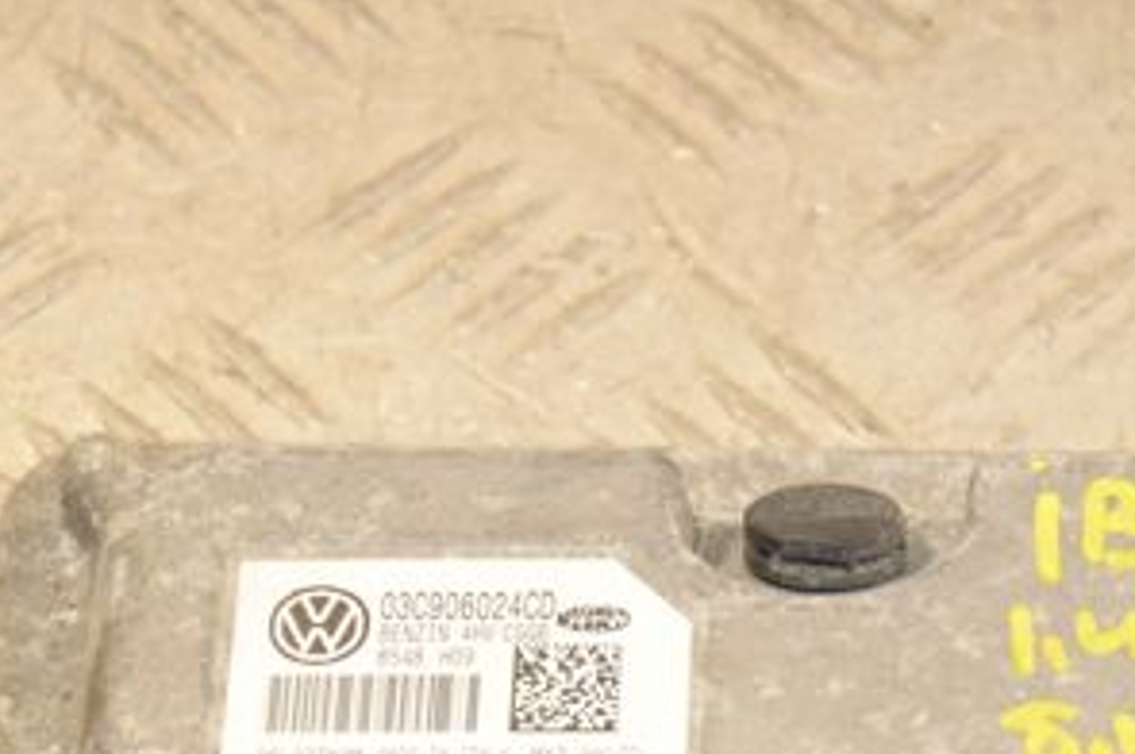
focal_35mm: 202
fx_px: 6361
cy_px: 616
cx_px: 877
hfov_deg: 10.2
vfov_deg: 6.8
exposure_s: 1/200
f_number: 7.1
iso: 800
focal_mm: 62
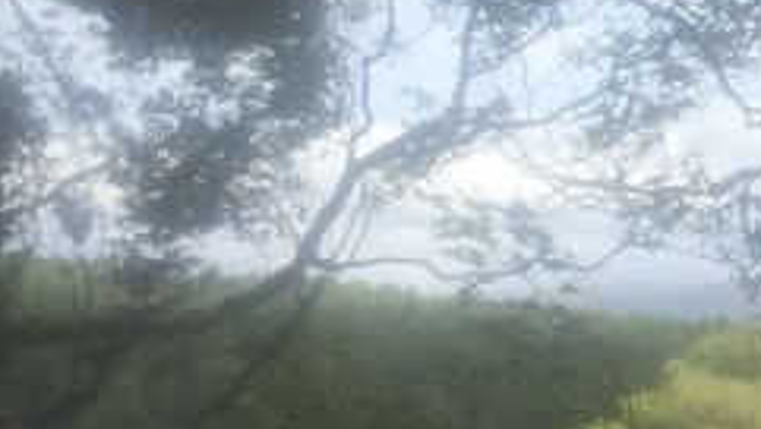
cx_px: 1304
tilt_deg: -4.4
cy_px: 714
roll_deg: -0.4
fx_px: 2827
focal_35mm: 140
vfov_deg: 8.4
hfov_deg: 13.9
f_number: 2.2
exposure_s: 1/1163
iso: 32
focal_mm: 4.15
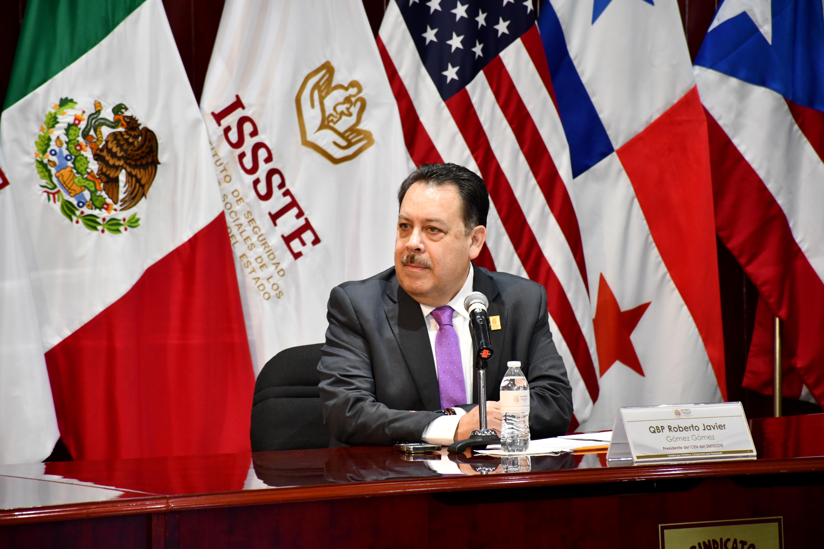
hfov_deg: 9.8
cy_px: 274
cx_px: 412
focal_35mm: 210
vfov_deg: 6.5
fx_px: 4806
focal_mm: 140
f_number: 5.6
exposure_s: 1/60
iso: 1600
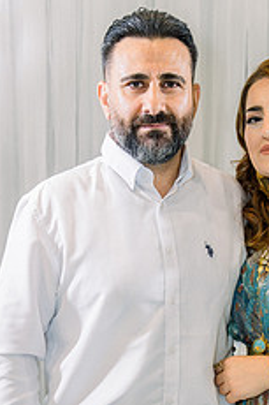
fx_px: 1033
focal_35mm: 92
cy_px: 363
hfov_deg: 14.8
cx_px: 216
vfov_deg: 21.7
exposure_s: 1/160
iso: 800
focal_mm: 47
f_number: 2.8
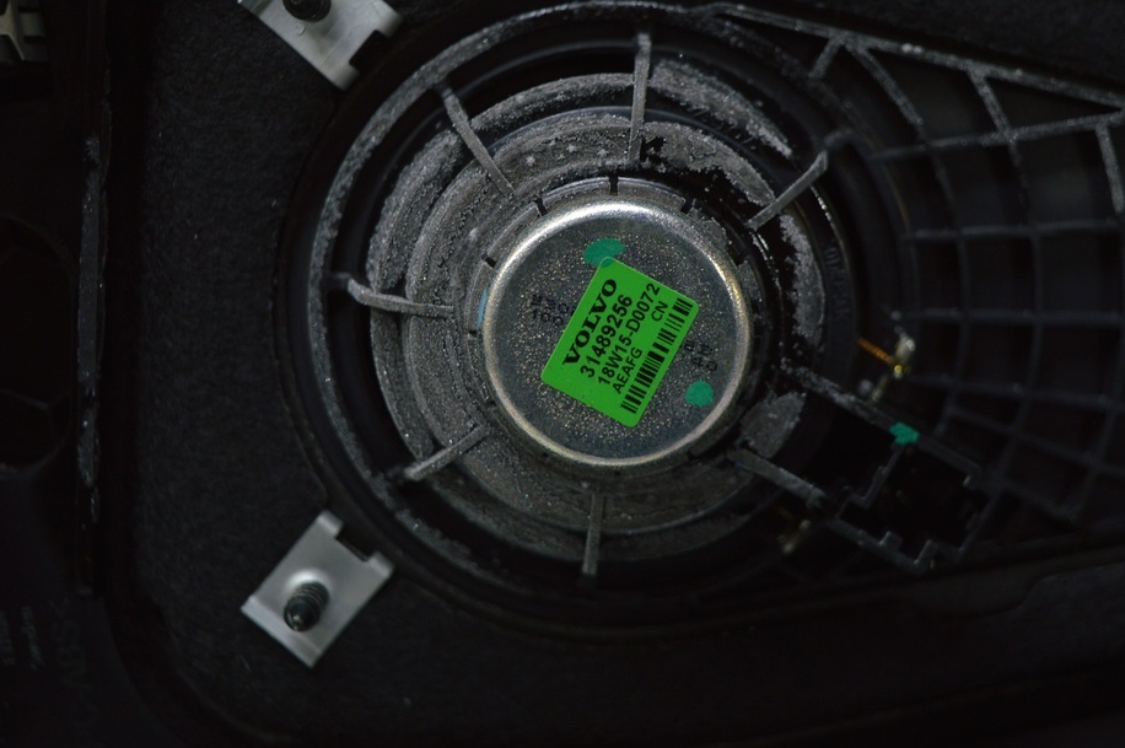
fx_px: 1780
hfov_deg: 35.1
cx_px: 583
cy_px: 335
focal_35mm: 57
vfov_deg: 23.7
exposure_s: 1/50
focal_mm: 34
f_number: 4.5
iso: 400
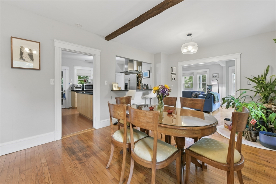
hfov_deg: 104.2
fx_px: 107
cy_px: 92
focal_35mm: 14
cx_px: 138
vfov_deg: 81.2
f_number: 9
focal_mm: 14
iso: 640
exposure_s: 1/8
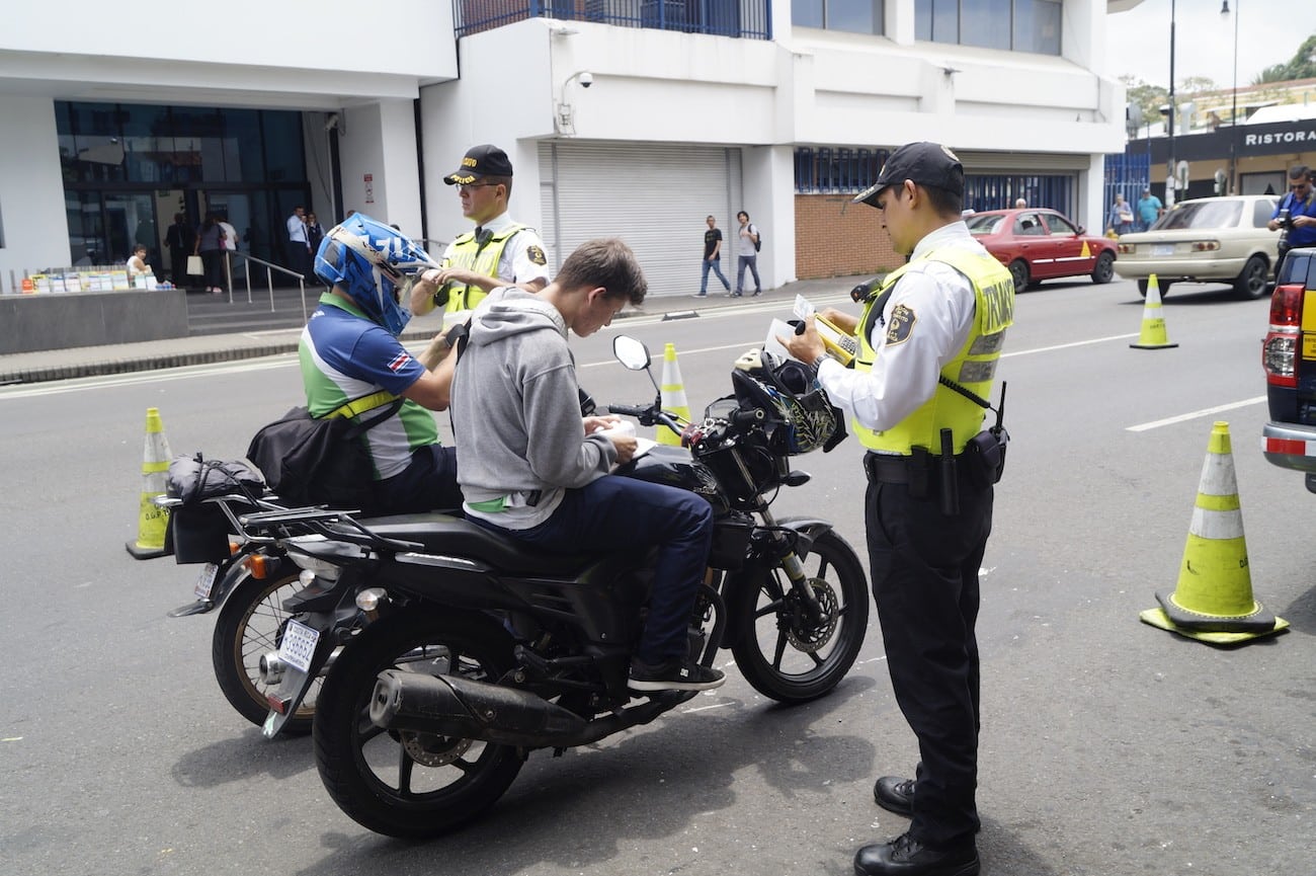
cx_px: 658
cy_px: 438
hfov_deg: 57.3
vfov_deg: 39.9
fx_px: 1206
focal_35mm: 33
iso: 100
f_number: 8
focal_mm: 22
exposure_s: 1/125
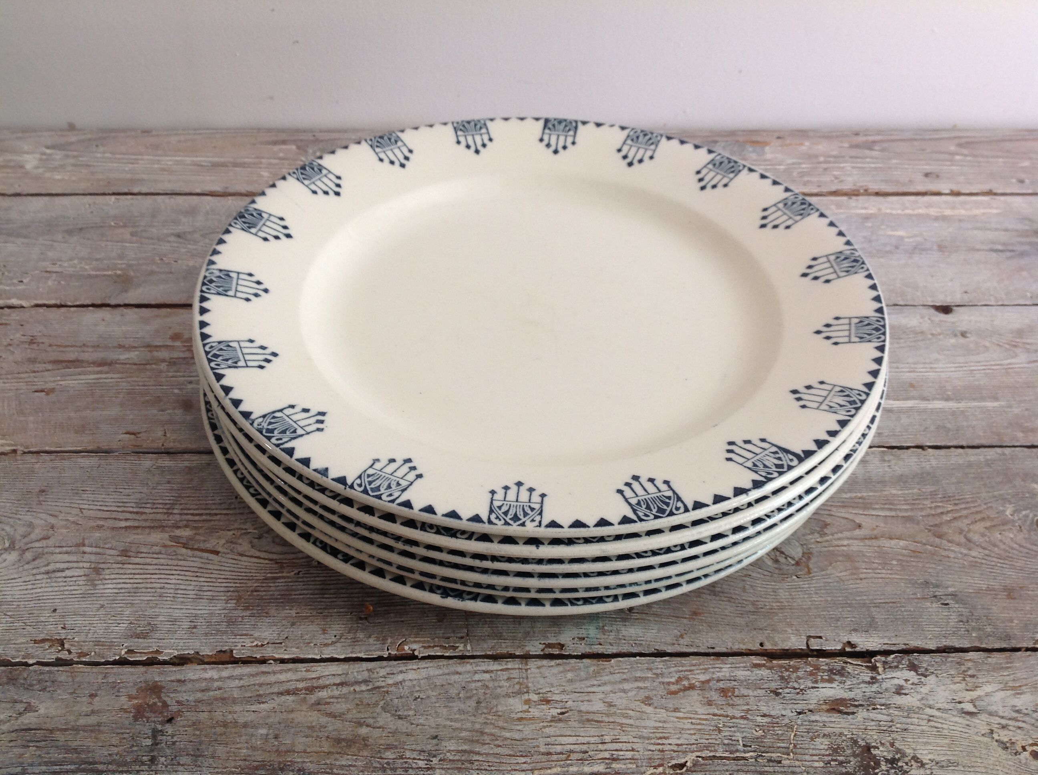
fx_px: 1048
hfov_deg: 52.7
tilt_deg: -41.7
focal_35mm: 35
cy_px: 388
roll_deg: -1.1
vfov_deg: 40.6
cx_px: 519
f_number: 2.4
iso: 50
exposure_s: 1/17
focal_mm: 4.28
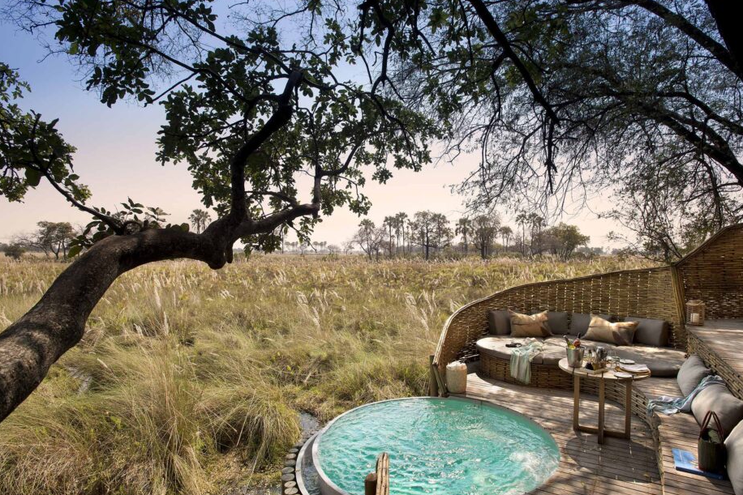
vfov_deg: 64.6
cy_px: 252
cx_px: 386
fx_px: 392
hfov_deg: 86.9
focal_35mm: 19
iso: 200
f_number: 9.5
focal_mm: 17
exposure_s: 1/250
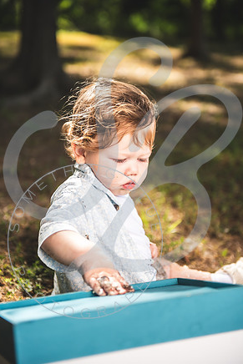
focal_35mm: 64
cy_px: 178
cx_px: 123
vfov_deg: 31.4
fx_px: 647
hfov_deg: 21.3
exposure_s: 1/800
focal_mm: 62
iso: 100
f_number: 2.8
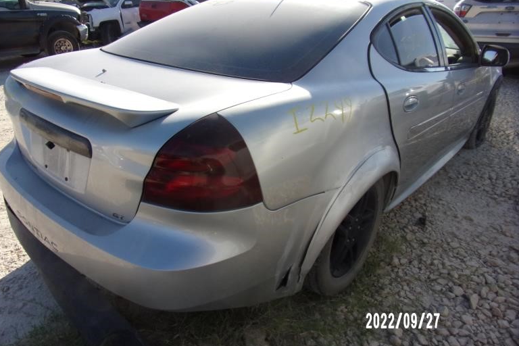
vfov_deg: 49.5
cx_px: 249
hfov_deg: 69.4
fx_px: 375
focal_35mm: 26
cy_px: 163
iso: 80
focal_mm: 4.3
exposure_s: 1/750
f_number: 3.3
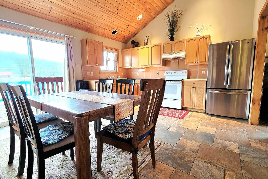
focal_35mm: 16
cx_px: 136
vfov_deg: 73.7
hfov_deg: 96.7
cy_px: 90
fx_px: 119
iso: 200
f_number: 1.9
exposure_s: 1/60.2
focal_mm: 2.2
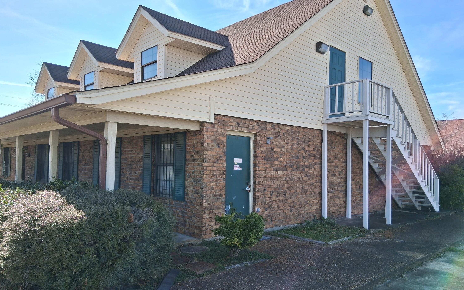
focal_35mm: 28
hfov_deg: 66.5
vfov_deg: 44.5
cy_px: 157
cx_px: 229
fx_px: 354
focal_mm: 3.98
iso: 25
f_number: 1.8
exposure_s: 1/654
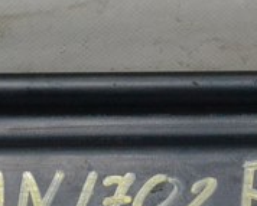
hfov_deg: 7.5
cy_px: -86
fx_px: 1973
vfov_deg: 5.9
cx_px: 133
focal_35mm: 259
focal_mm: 32
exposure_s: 1/500
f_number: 4.8
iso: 2800
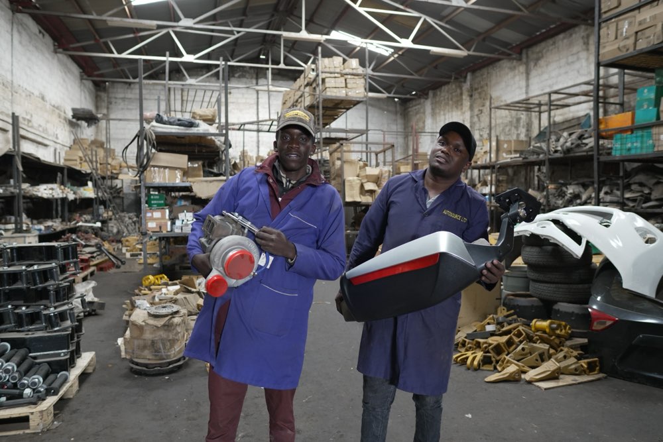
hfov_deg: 73.7
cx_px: 332
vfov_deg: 53.1
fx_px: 442
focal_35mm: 24
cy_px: 221
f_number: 2
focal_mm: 16
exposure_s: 1/50
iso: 640
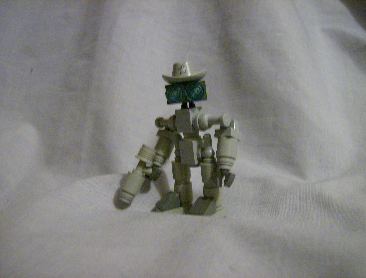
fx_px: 382
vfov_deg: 40.0
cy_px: 139
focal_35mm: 36
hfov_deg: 51.1
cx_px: 183
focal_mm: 6
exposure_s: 1/12.5
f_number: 2.8
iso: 200
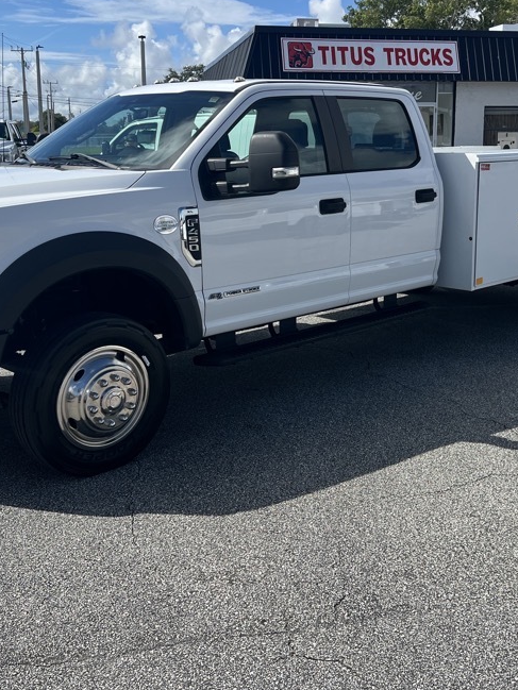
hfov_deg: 35.1
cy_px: 293
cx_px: 302
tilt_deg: -8.9
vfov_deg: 45.6
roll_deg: +1.0
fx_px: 818
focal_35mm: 41
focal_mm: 5.7
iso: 50
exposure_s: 1/5076
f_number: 1.5
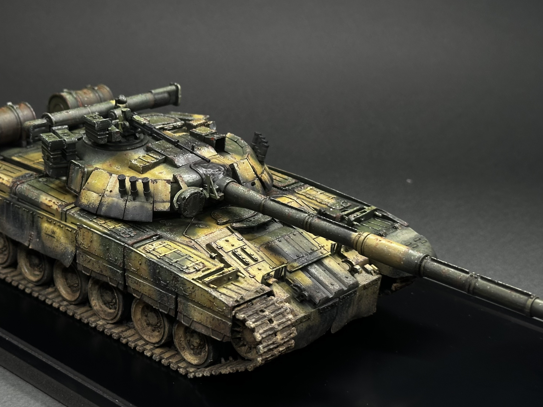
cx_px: 243
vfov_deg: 25.6
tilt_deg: -20.1
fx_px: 894
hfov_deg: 33.7
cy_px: 182
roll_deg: -0.8
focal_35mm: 57
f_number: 1.78
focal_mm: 6.86
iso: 80
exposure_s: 1/78
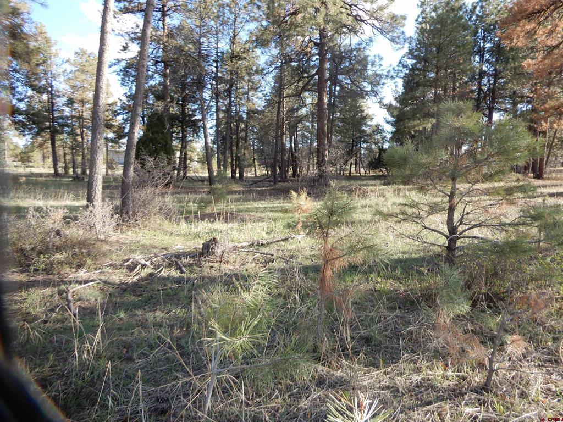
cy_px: 211
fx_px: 390
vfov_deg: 56.8
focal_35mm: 24
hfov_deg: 71.6
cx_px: 282
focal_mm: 4.3
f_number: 3.4
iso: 80
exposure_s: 1/125
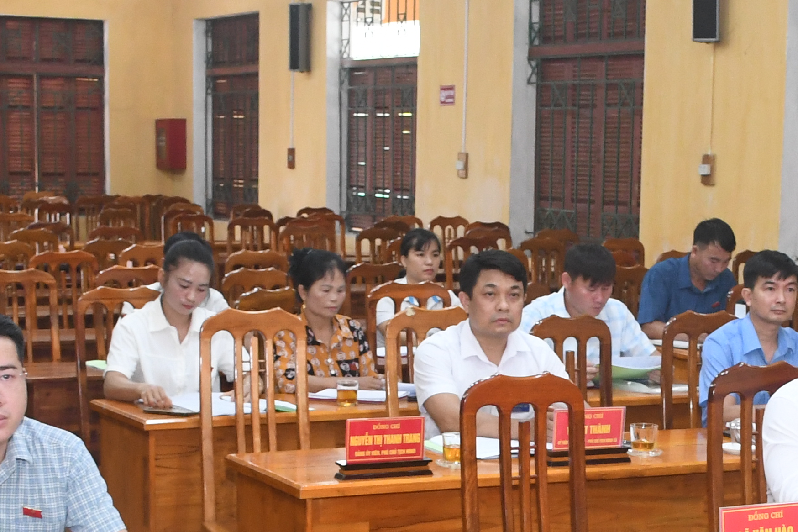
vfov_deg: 15.6
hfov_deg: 23.3
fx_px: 1906
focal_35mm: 86
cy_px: 537
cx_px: 656
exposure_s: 1/100
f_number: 4
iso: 1600
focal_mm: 18
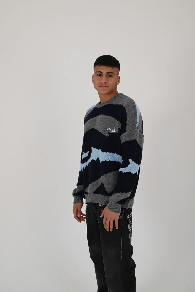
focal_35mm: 50
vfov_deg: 39.6
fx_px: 406
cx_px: 98
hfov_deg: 27.0
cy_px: 146
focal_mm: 50
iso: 200
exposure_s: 1/125
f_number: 10
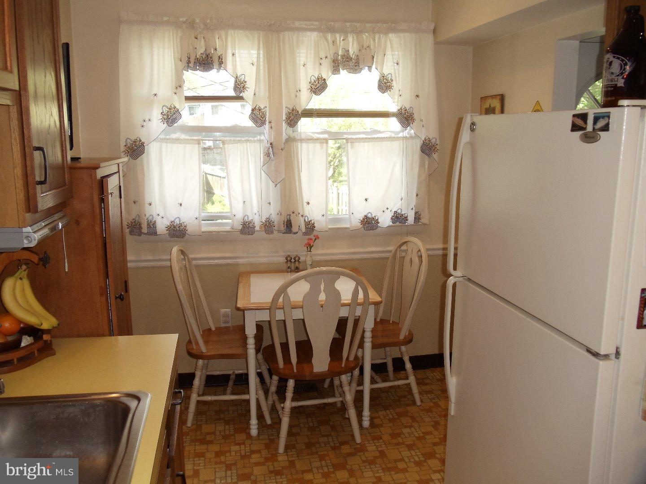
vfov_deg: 32.9
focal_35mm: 44
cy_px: 242
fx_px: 821
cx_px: 323
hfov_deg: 42.9
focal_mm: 6
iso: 80
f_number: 3.5
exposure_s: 1/30
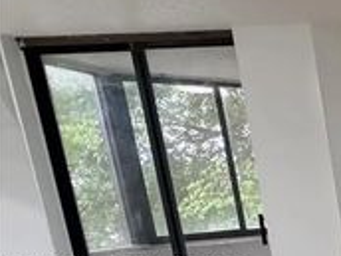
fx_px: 512
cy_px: 266
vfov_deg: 26.3
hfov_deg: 21.4
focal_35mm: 52
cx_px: 632
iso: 320
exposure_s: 1/120
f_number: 2.2
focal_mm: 2.22
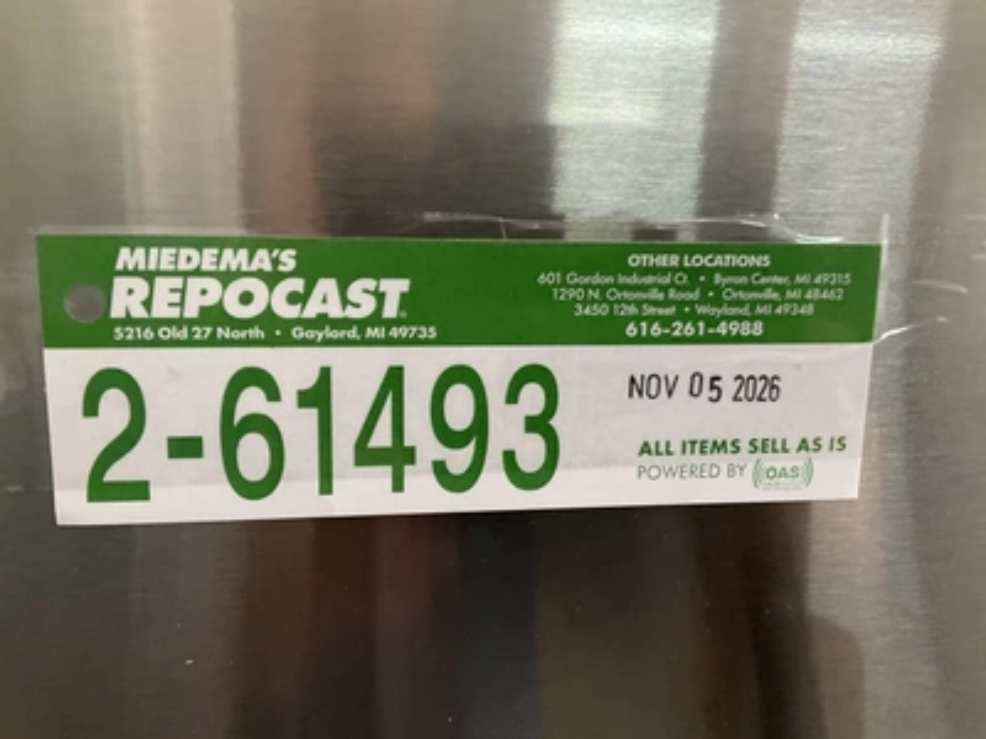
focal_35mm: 29
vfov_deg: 48.2
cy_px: 370
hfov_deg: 61.7
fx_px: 826
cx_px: 493
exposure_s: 1/60
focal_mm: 3
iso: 160
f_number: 1.8
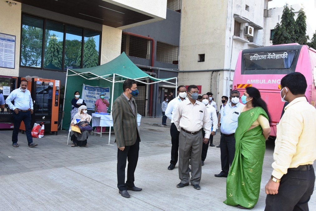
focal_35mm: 32
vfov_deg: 41.7
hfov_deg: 59.5
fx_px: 276
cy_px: 106
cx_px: 158
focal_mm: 21
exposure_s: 1/400
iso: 800
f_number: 10
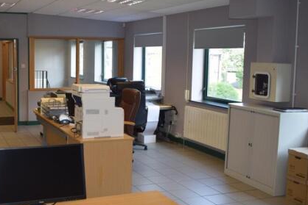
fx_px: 402
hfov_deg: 40.9
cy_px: 98
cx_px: 82
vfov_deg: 28.7
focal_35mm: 47
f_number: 3.8
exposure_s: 1/100
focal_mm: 20
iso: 400
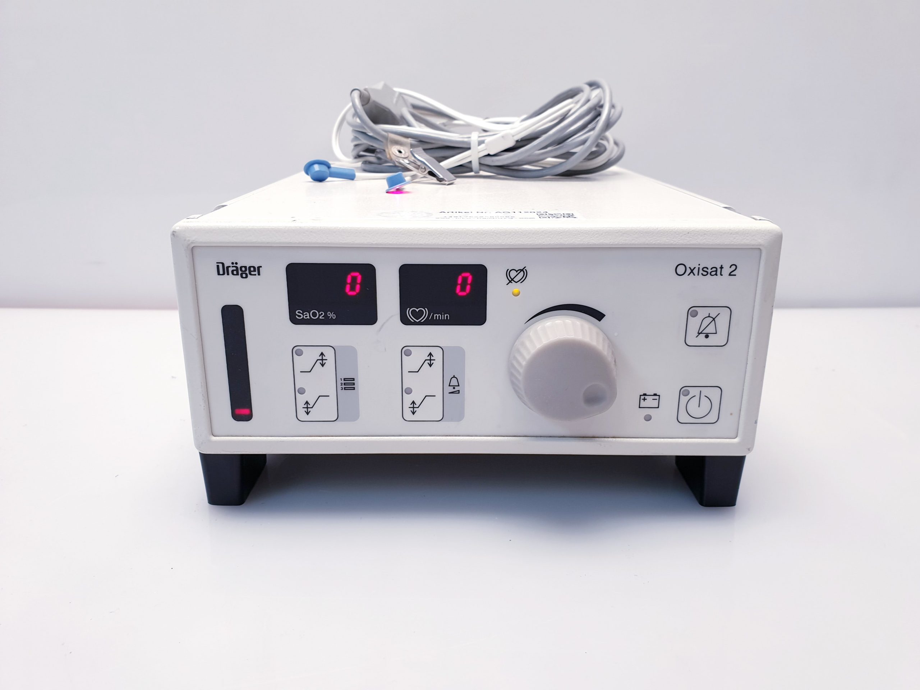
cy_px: 345
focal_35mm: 26
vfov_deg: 53.1
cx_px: 460
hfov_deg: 67.3
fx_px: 691
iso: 64
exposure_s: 1/50
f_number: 2.4
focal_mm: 4.3
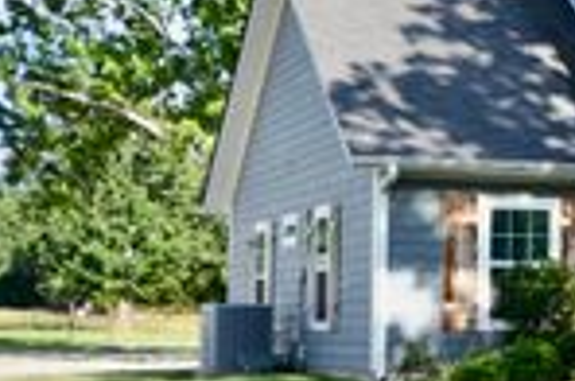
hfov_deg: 15.2
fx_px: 1944
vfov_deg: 11.2
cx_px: 936
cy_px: 138
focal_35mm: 122
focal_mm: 24
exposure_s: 1/250
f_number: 8
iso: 200
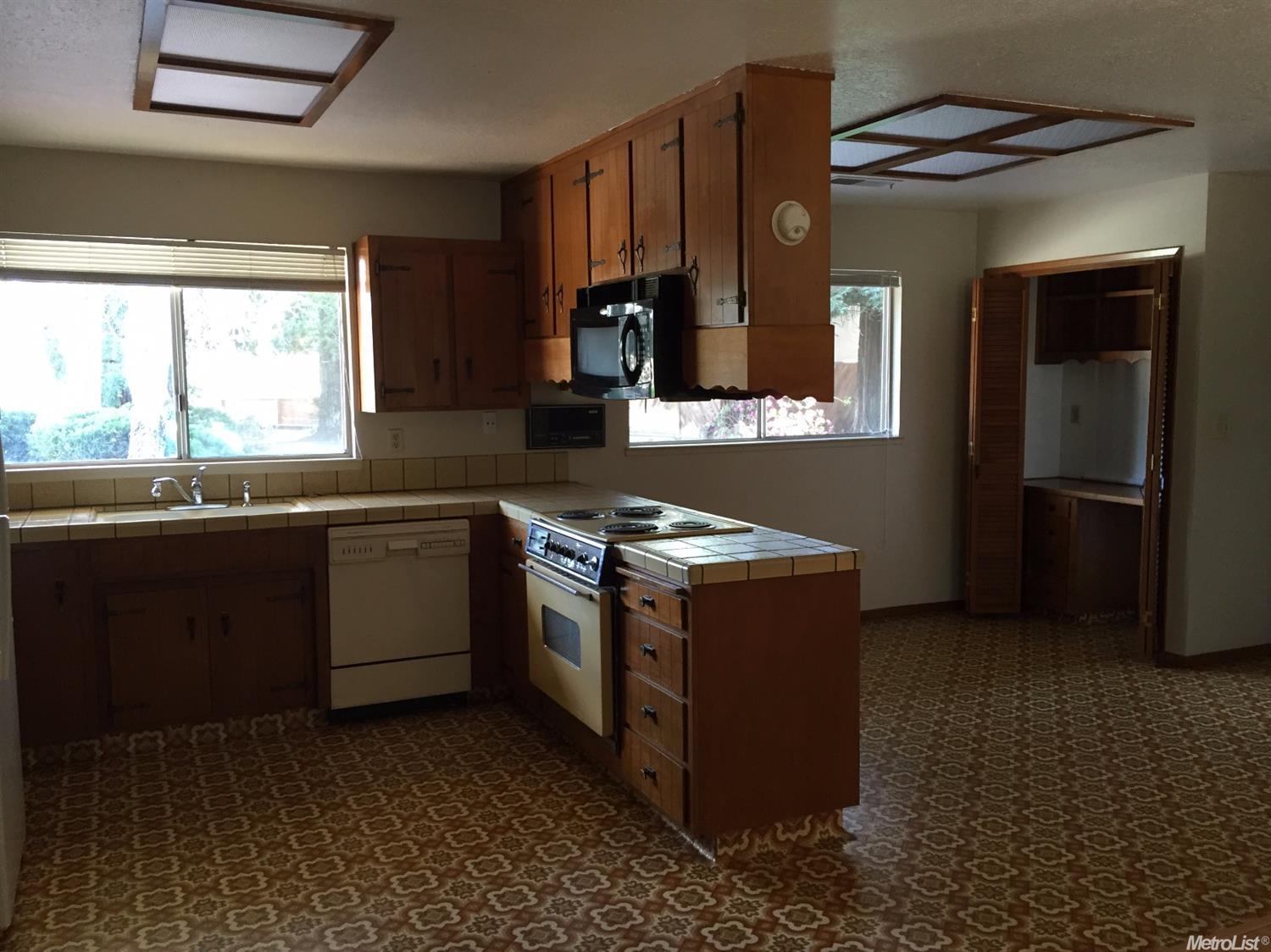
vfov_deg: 48.2
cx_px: 636
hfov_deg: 61.7
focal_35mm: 29
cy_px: 476
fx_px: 1064
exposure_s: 1/30
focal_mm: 4.15
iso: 125
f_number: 2.2
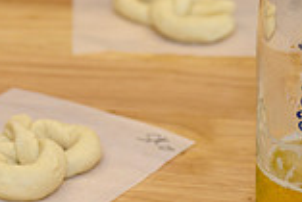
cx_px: -65
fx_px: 1579
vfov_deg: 7.3
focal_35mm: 188
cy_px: 63
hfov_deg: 10.7
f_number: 4
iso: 640
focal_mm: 51
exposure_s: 1/60
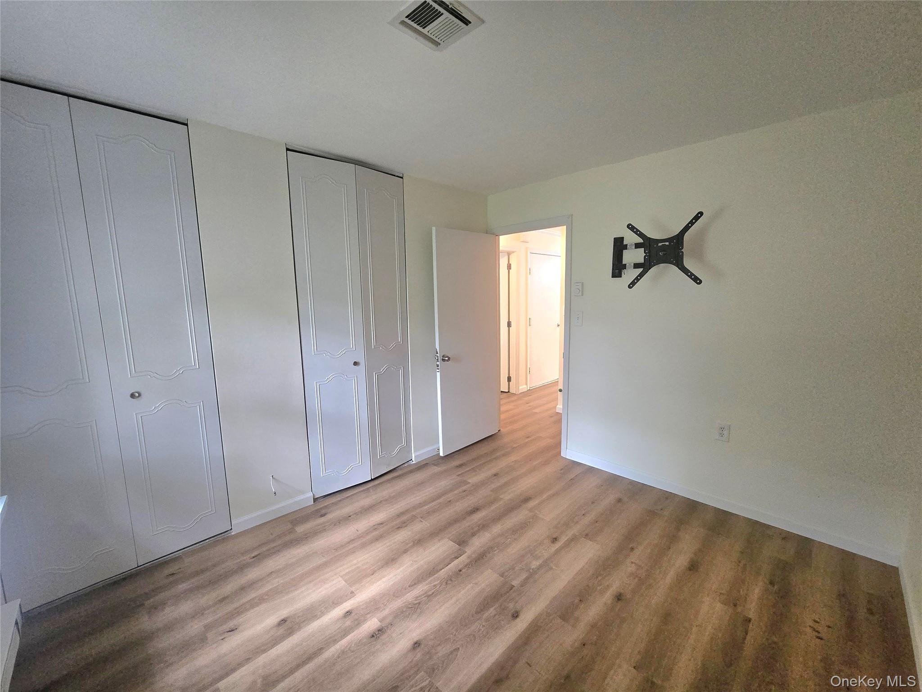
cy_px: 346
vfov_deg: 89.9
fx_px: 346
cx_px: 461
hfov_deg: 106.2
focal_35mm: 13
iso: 800
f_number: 2.2
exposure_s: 1/60.2
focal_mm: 2.2
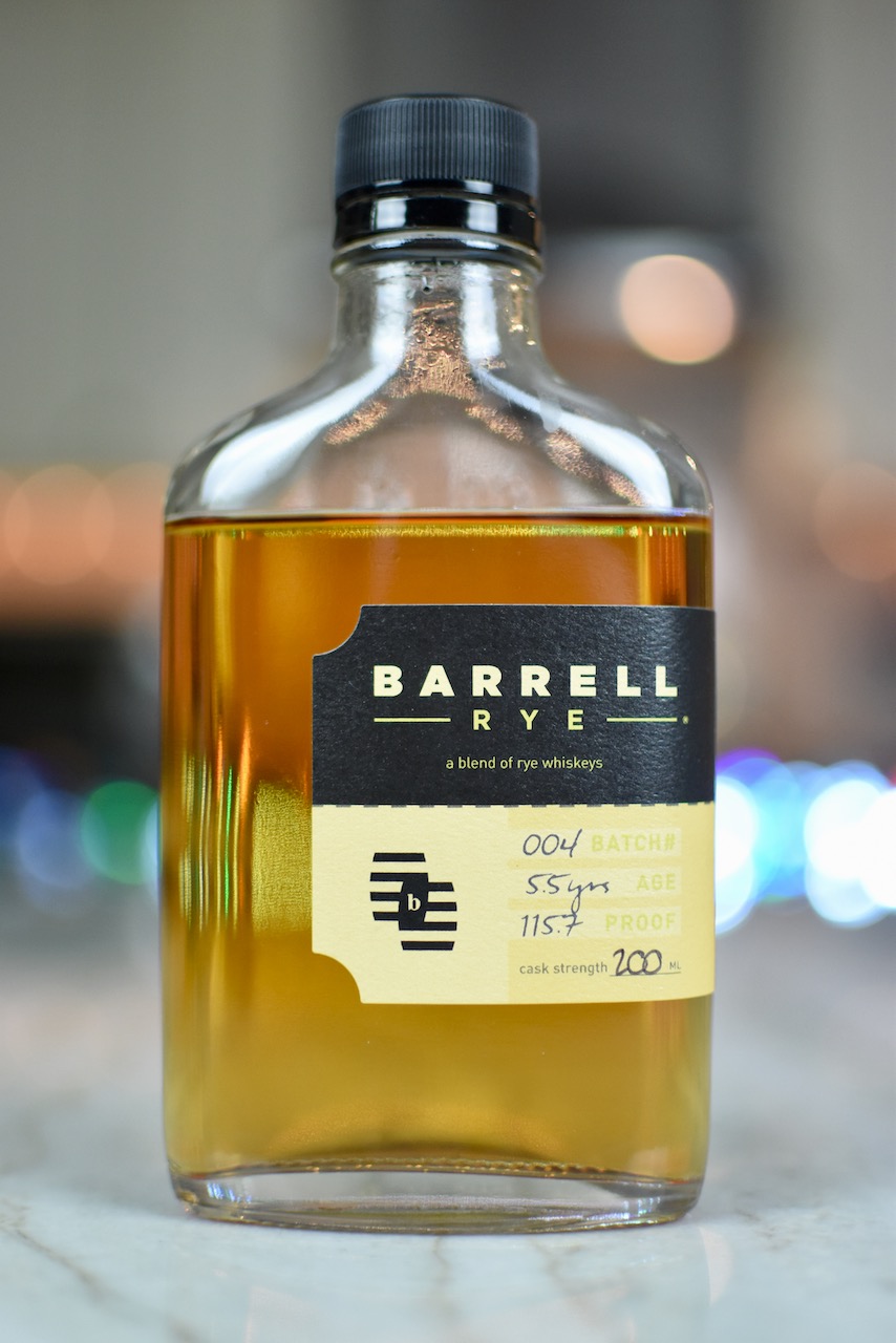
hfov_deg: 25.8
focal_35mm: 52
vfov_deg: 37.8
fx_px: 1959
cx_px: 448
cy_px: 672
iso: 1000
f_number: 1.8
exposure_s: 1/400
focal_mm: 35
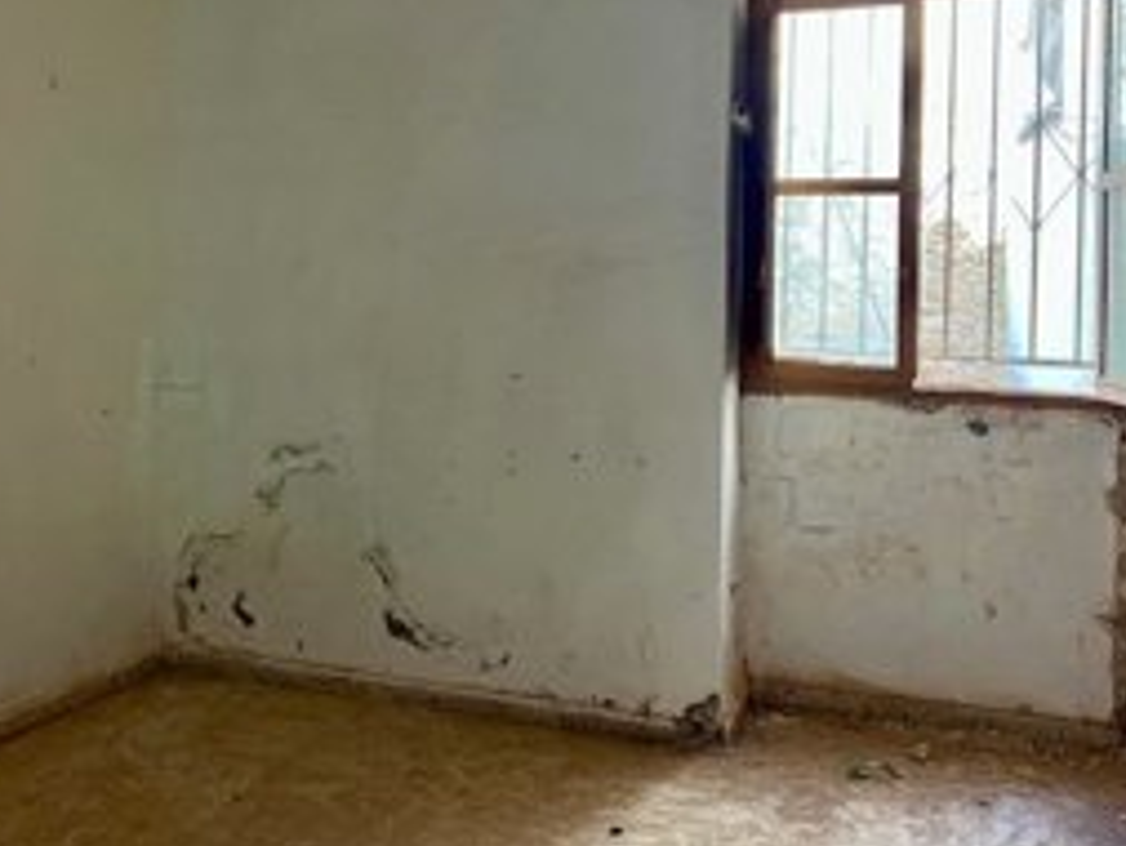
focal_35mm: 37
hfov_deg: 50.1
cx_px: 587
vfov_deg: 38.1
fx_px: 1204
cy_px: 263
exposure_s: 1/73
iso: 125
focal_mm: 5.7
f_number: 1.5
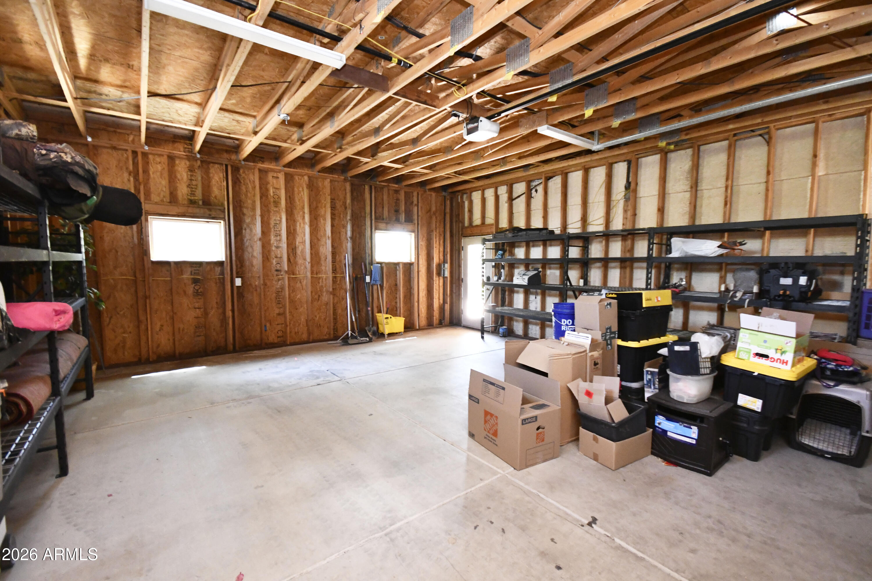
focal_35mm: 15
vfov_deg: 77.3
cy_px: 290
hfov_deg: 100.4
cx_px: 436
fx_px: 363
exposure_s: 1/60
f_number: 4
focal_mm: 10
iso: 4500
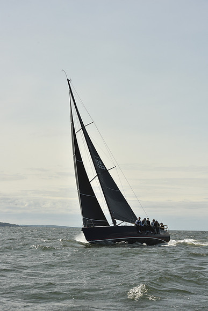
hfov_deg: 19.5
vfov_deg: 28.8
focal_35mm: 70
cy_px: 156
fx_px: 606
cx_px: 104
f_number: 11
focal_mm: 70
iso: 250
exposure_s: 1/800
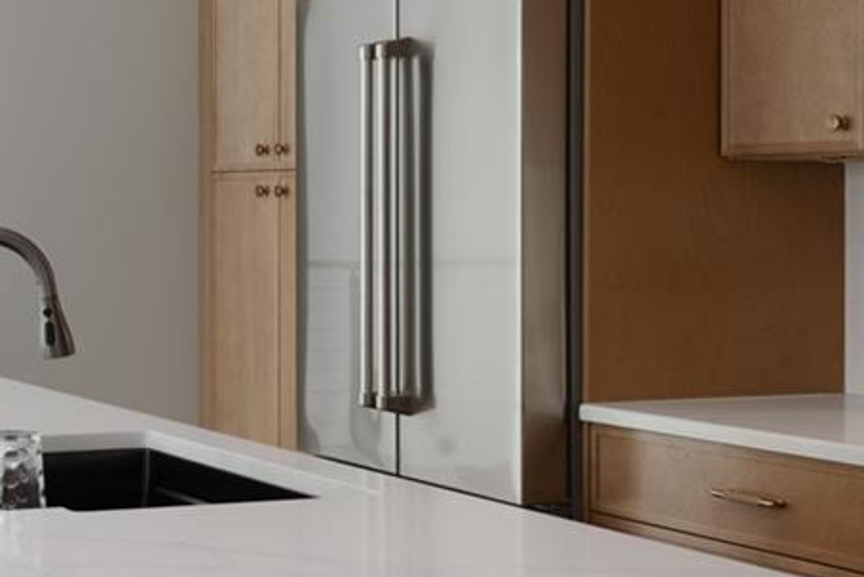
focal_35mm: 81
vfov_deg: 16.8
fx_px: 1945
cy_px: 181
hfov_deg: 24.0
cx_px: 13
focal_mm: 24
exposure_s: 1/4
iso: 400
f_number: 10
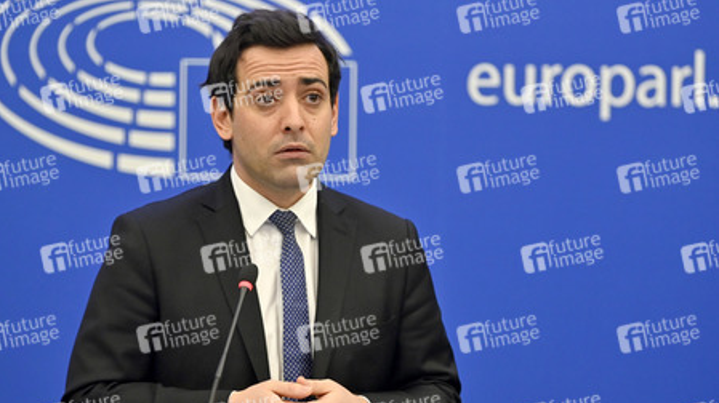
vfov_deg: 8.5
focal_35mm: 142
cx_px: 360
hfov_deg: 15.1
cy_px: 214
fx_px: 2706
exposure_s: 1/400
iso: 1600
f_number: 2.8
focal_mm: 135
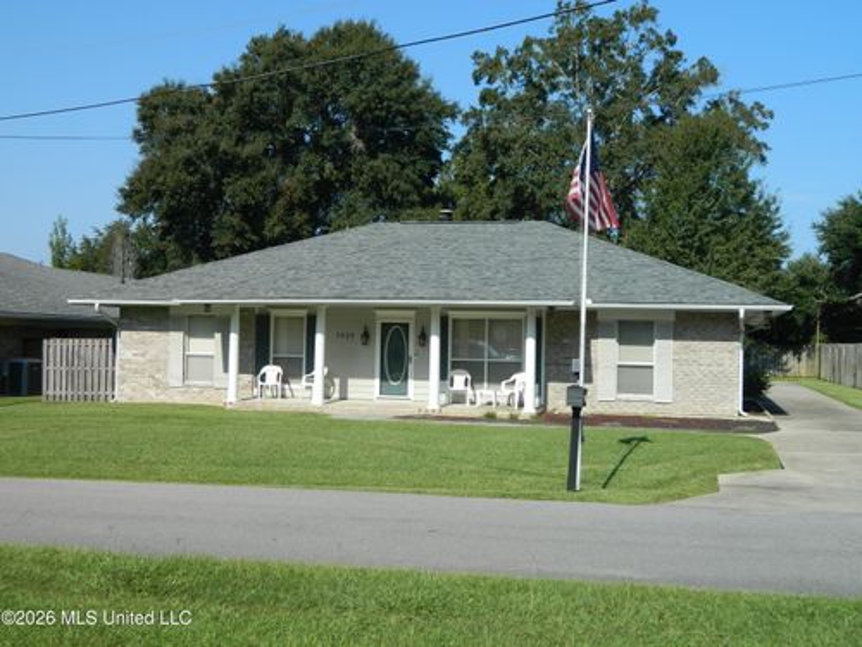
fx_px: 1021
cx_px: 431
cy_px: 324
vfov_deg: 35.1
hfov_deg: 45.8
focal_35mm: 41
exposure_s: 1/125
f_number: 9.8
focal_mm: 7.3
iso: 80
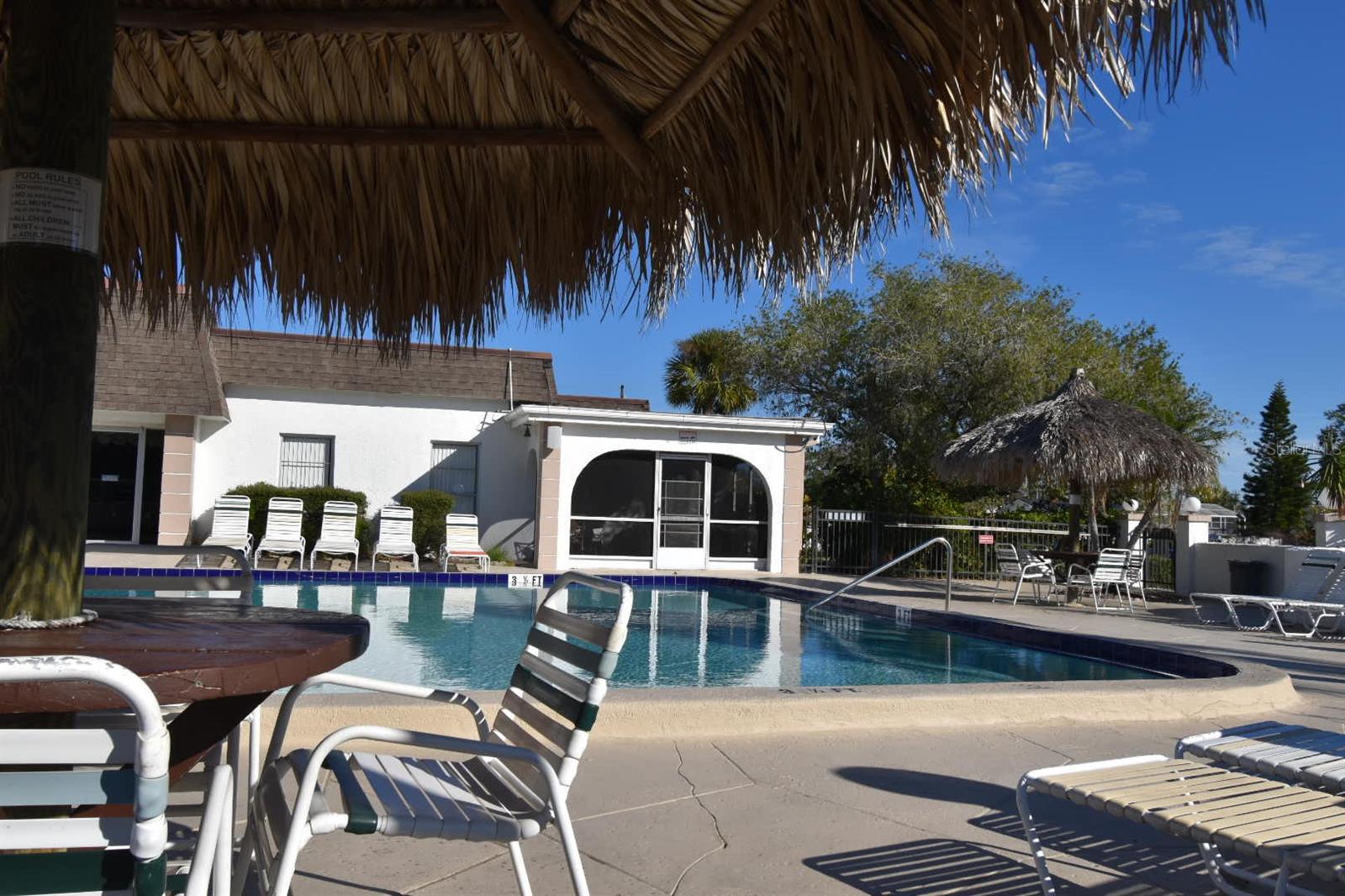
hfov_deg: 61.9
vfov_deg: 43.6
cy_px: 448
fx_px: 1121
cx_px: 672
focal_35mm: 30
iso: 200
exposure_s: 1/500
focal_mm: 20
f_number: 11
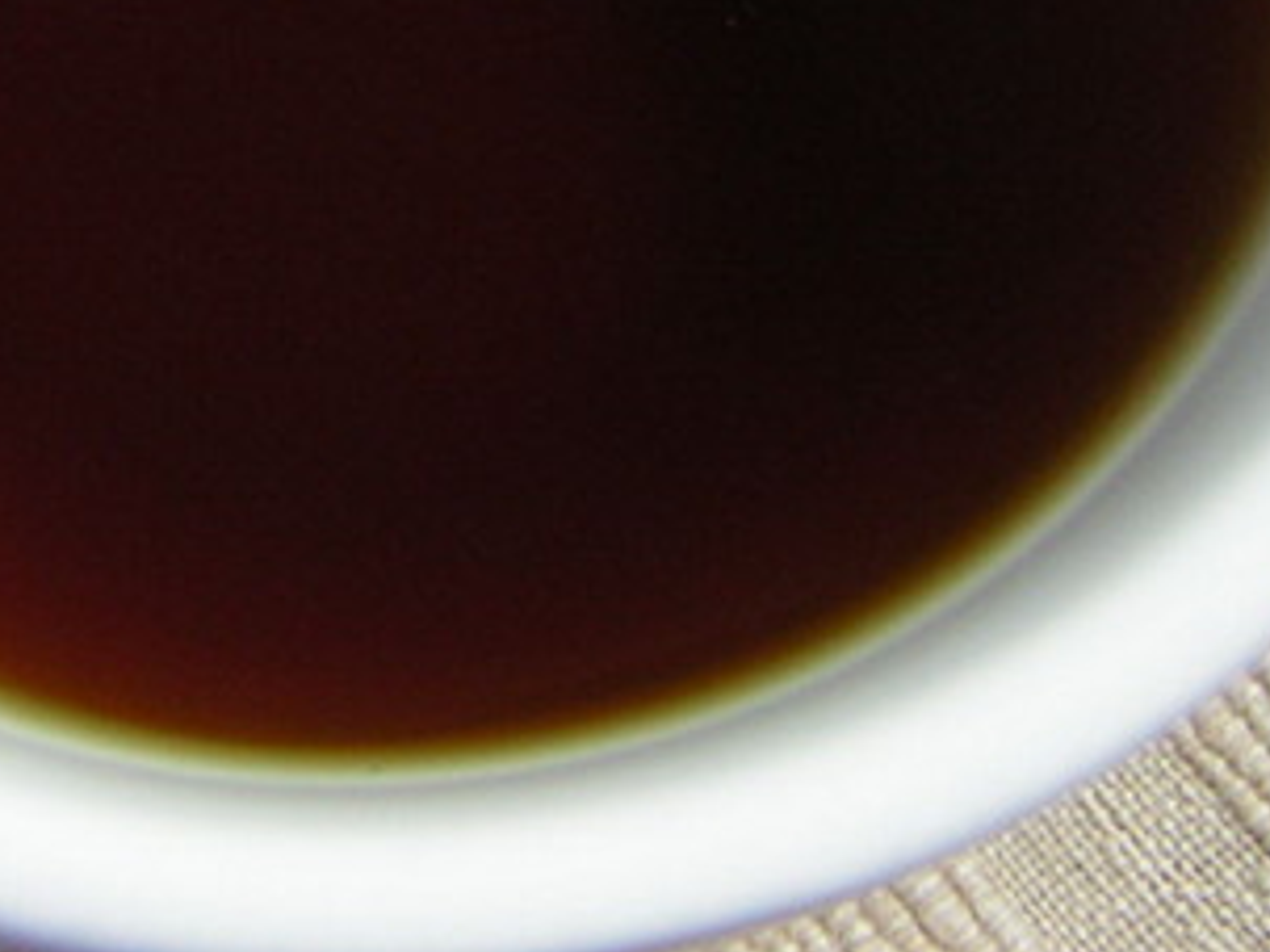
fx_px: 3484
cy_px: -226
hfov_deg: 20.5
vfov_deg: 15.0
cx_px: 319
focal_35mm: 95
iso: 50
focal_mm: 4.7
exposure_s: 1/12.6
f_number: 2.6
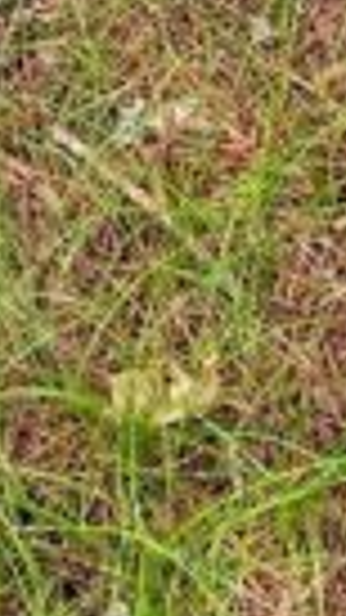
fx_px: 1795
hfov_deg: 11.0
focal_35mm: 110
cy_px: -450
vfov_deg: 16.6
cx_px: 155
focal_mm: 2.2
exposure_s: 1/120
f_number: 1.9
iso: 32
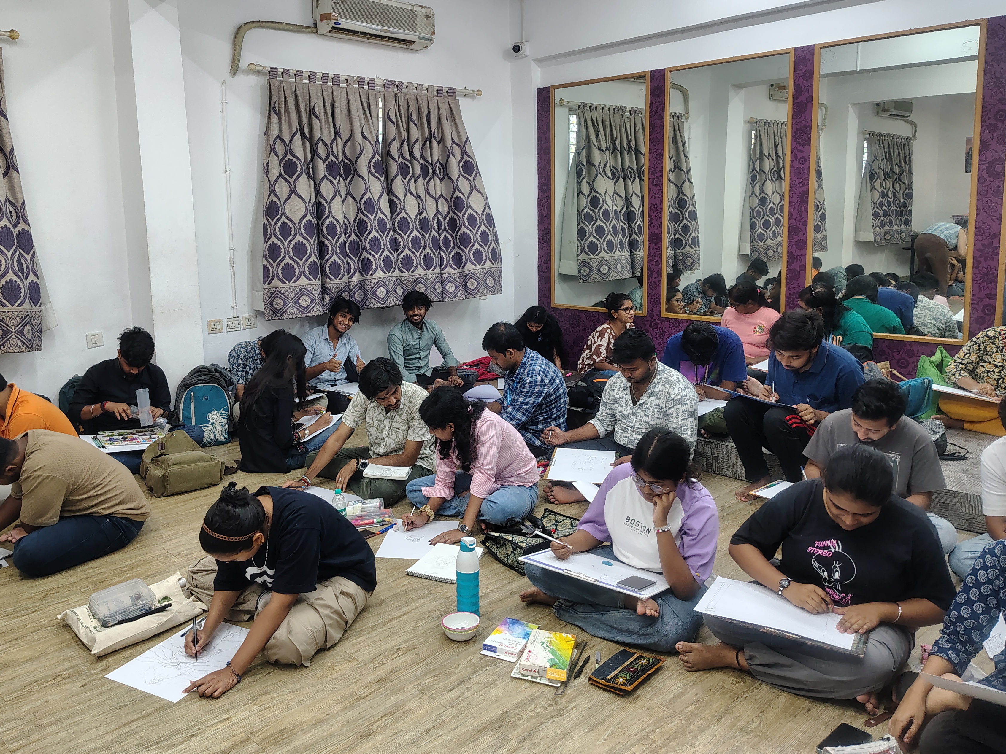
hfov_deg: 61.4
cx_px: 438
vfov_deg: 48.0
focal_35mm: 29
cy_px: 313
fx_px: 843
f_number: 1.8
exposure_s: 1/100
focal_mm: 5.56
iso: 624
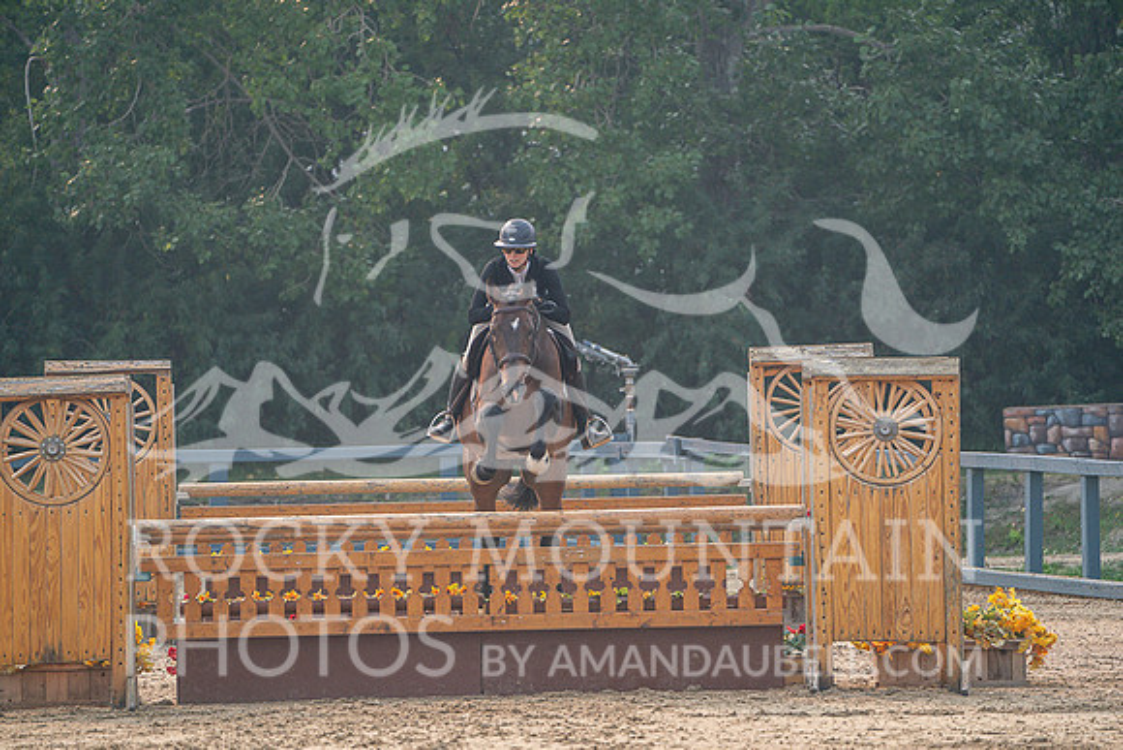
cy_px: 375
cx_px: 562
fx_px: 12480
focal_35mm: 400
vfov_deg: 3.4
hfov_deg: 5.2
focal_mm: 400
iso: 500
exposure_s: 1/640
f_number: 5.6
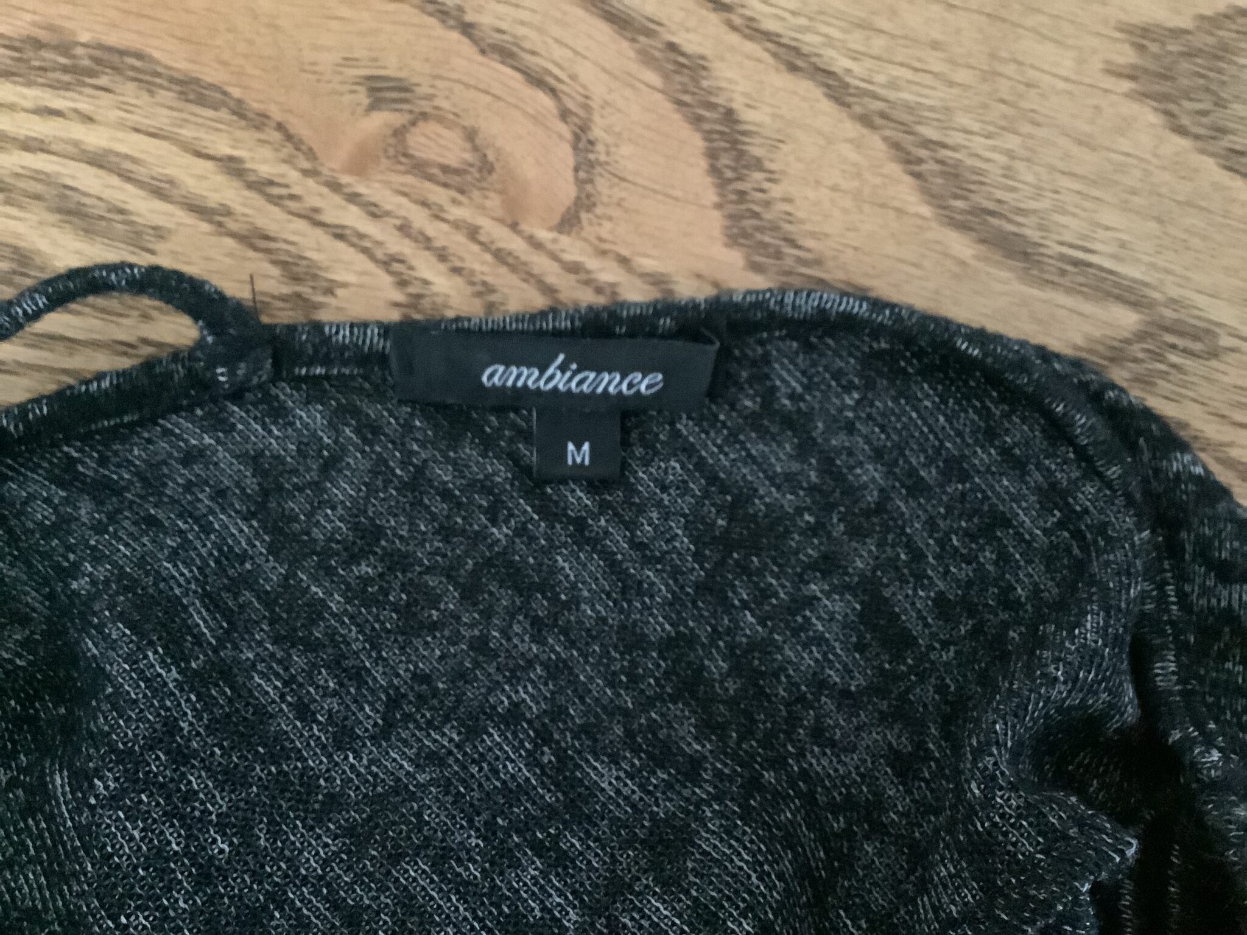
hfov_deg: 58.4
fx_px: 1117
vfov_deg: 45.4
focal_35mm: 31
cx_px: 624
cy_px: 468
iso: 800
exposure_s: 1/15
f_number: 2.4
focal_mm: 3.3
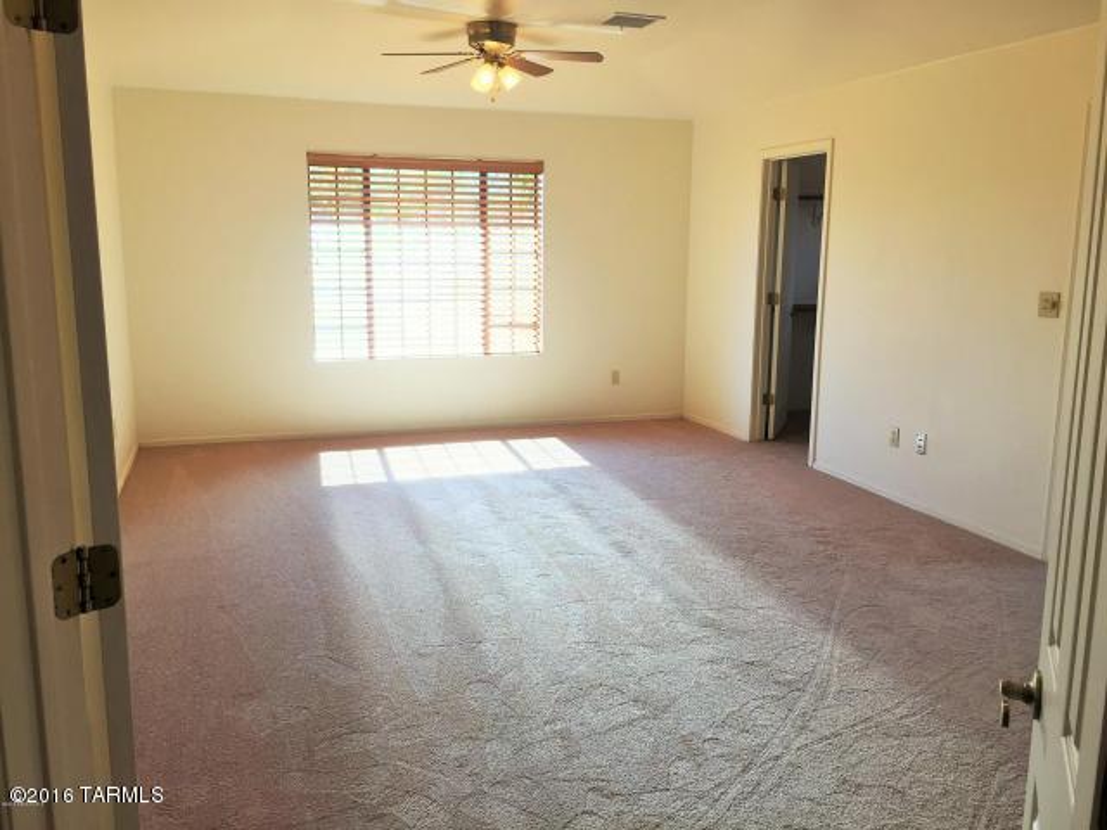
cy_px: 415
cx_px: 554
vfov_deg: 48.2
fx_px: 927
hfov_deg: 61.7
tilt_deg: -9.3
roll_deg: -1.5
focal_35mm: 29
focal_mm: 4.15
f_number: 2.2
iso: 64
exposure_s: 1/120
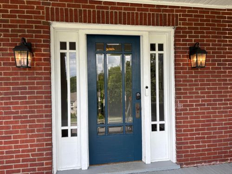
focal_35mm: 26
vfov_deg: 53.1
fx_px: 174
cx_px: 116
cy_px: 87
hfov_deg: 67.3
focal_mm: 5.96
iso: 50
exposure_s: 1/413
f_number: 1.6
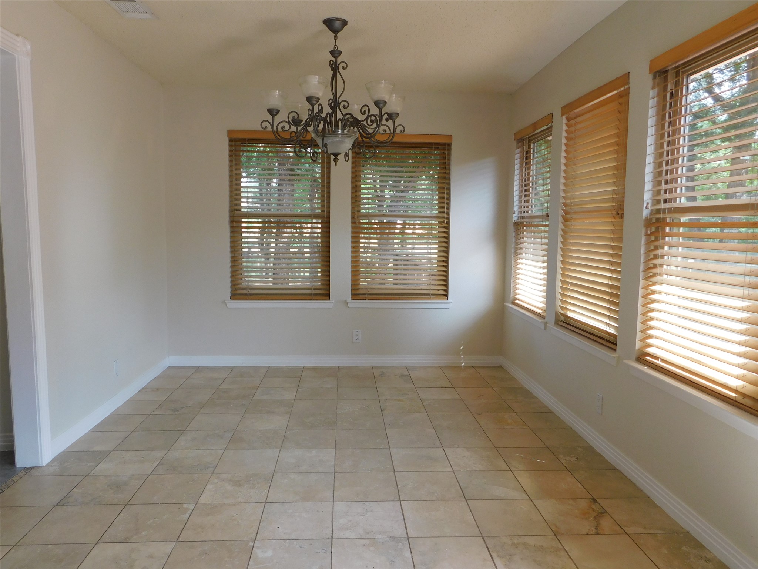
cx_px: 379
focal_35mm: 25
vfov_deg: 54.9
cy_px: 284
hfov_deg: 69.4
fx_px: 547
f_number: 3.1
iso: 125
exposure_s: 1/50
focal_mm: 4.5
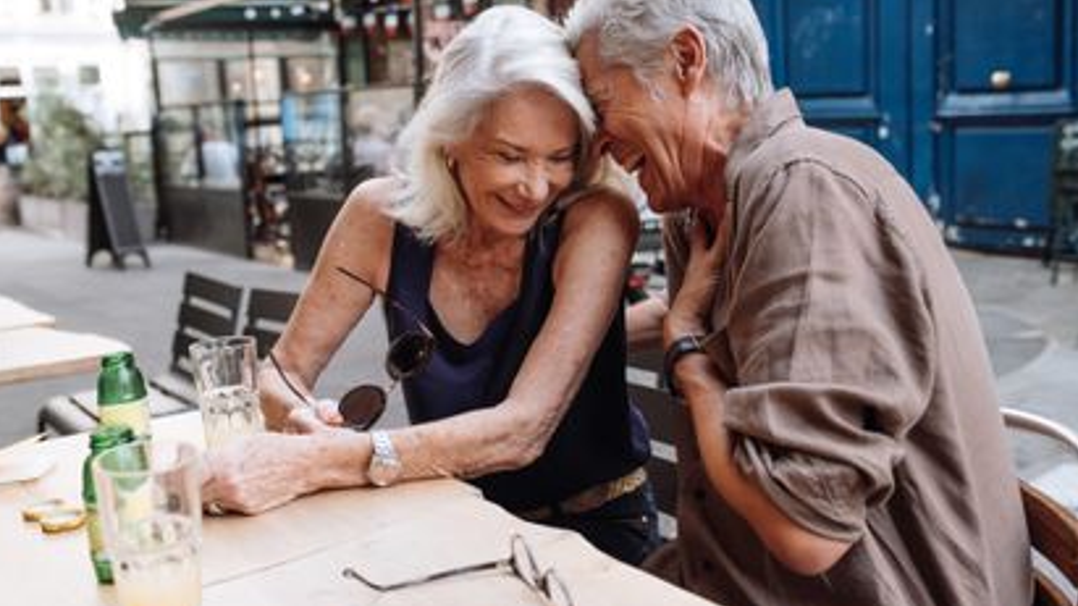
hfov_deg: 54.0
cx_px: 536
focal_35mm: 37
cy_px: 253
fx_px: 1057
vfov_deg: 31.9
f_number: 3.5
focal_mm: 35
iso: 200
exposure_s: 1/250
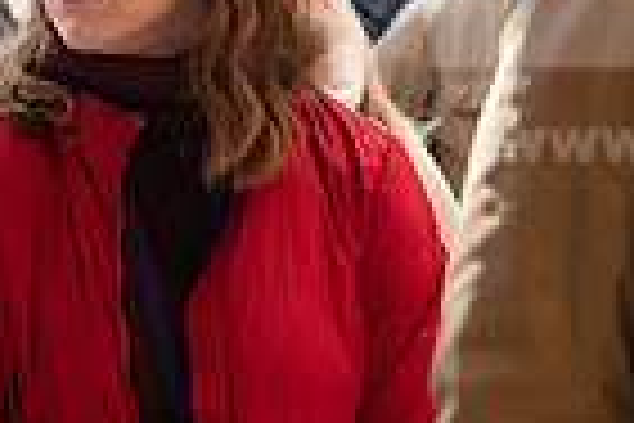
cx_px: 292
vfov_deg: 4.8
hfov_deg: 7.2
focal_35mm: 288
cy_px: 236
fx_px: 5072
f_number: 4
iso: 1600
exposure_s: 1/250
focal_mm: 70
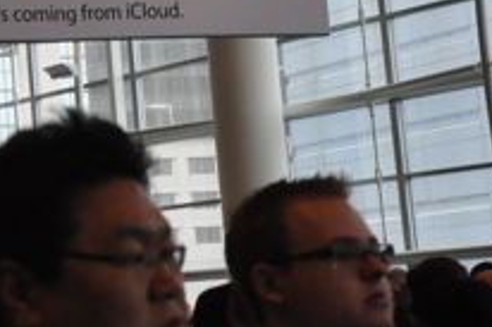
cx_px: -246
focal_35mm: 155
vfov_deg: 8.8
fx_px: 2117
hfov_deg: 12.6
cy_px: -42
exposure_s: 1/1000
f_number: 4
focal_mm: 28
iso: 1600
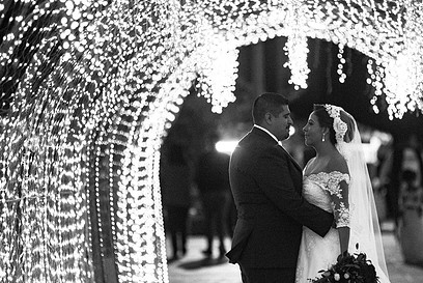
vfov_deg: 4.9
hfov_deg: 7.2
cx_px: 260
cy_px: 135
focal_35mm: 284
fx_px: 3341
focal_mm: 200
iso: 800
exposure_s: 1/160
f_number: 2.8
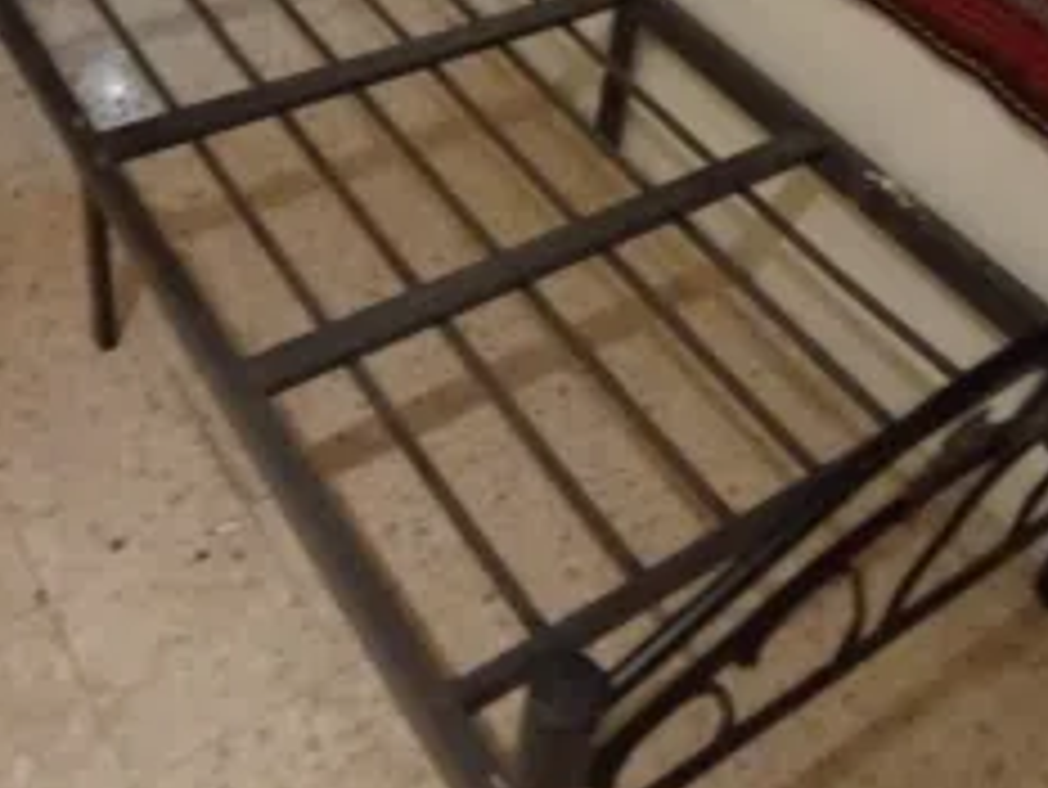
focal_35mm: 43
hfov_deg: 43.8
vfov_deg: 31.7
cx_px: 526
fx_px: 1302
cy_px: 52
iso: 2048
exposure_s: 1/16.7
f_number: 1.8
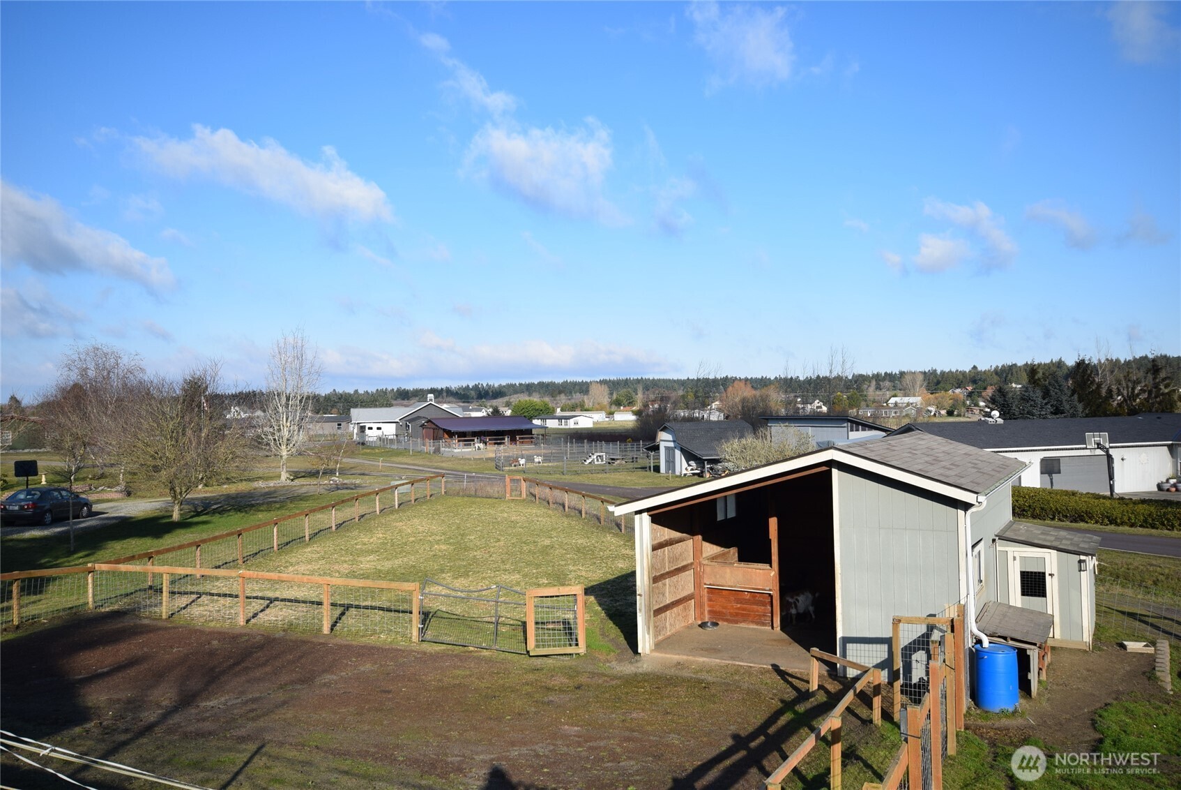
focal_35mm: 30
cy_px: 395
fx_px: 985
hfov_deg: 61.9
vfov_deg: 43.7
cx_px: 590
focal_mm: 20
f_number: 9
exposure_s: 1/320
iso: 200
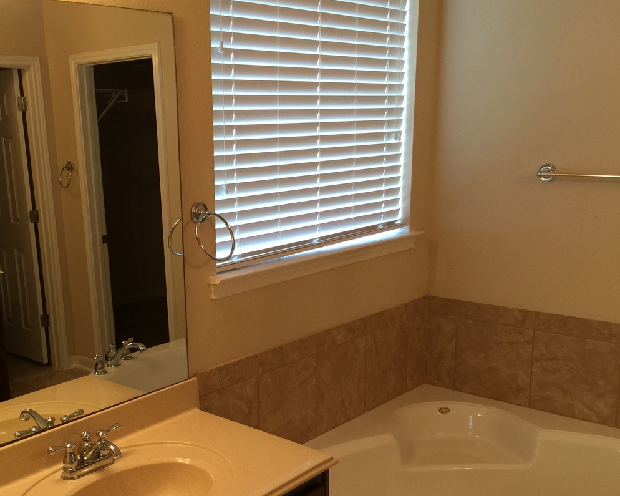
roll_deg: -0.5
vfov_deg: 36.2
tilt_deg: -14.6
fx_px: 752
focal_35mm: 41
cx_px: 231
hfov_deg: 44.4
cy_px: 315
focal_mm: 4.15
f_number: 2.2
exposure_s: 1/15
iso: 40
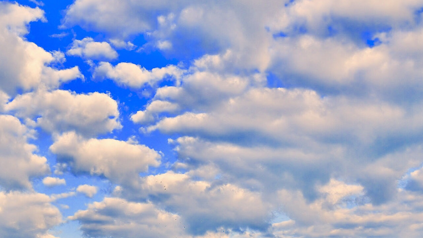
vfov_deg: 22.7
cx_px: 119
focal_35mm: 51
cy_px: 229
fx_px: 572
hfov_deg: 39.7
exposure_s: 1/400
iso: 100
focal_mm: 18
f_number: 5.6
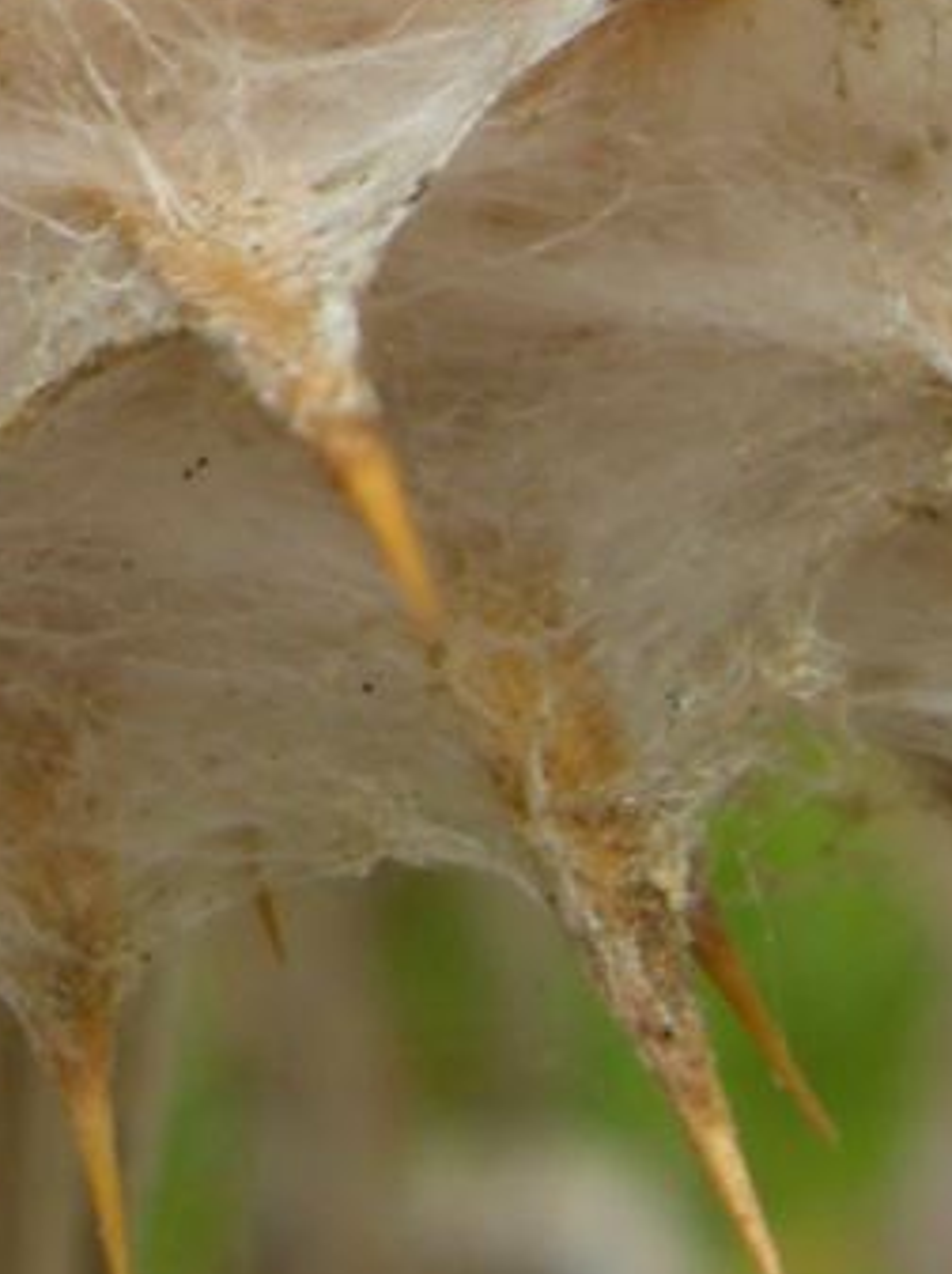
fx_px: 7642
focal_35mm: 208
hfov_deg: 7.0
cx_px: -370
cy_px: -389
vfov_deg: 9.4
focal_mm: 7.5
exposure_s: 1/191
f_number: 4.8
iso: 64
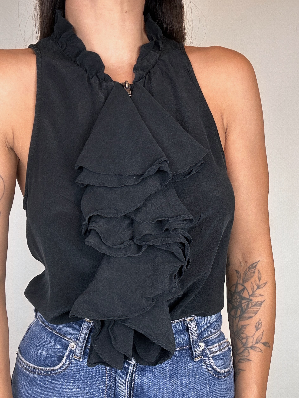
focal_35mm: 36
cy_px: 238
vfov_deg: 51.0
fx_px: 415
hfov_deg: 39.6
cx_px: 126
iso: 50
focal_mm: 2.69
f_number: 1.9
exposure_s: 1/100
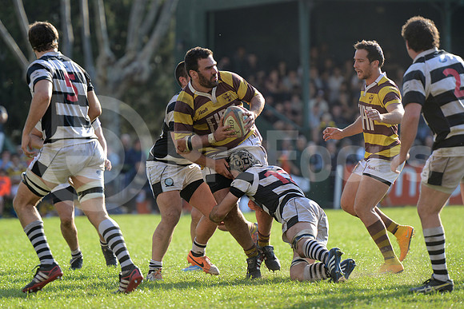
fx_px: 3481
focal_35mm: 270
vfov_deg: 5.1
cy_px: 154
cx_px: 232
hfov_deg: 7.6
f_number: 4
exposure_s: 1/640
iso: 320
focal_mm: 270
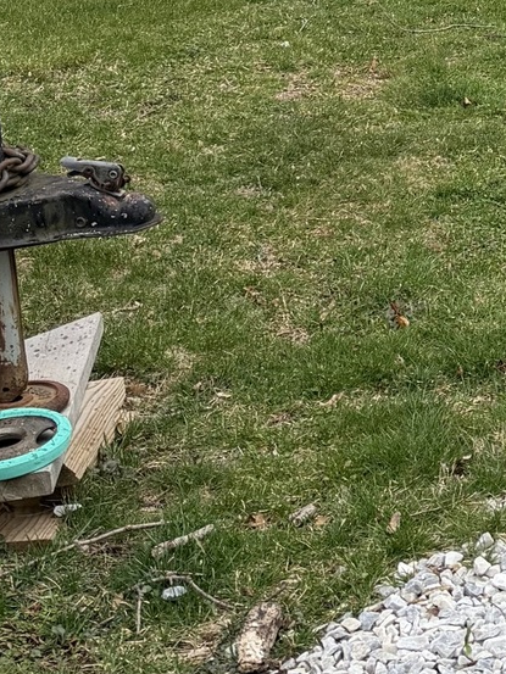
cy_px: -79
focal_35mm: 100
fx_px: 1948
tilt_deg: -15.2
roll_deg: +1.9
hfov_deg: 13.3
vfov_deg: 18.8
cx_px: 925
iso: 64
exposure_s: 1/130
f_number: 1.78
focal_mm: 6.76
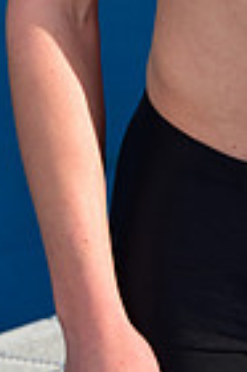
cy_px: -186
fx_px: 5210
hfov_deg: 2.7
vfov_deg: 4.1
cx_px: 304
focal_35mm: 505
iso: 64
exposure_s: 1/250
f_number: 7.1
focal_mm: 122
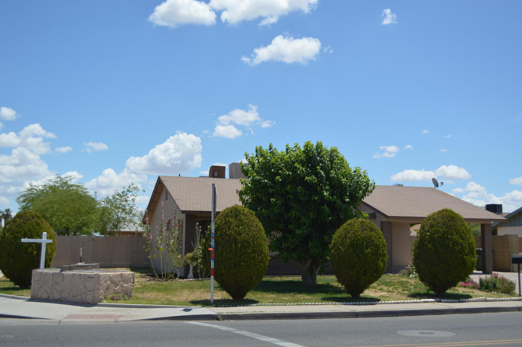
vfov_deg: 31.8
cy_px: 174
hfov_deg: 46.4
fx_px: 608
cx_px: 261
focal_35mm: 42
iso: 100
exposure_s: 1/800
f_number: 4.5
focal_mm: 28
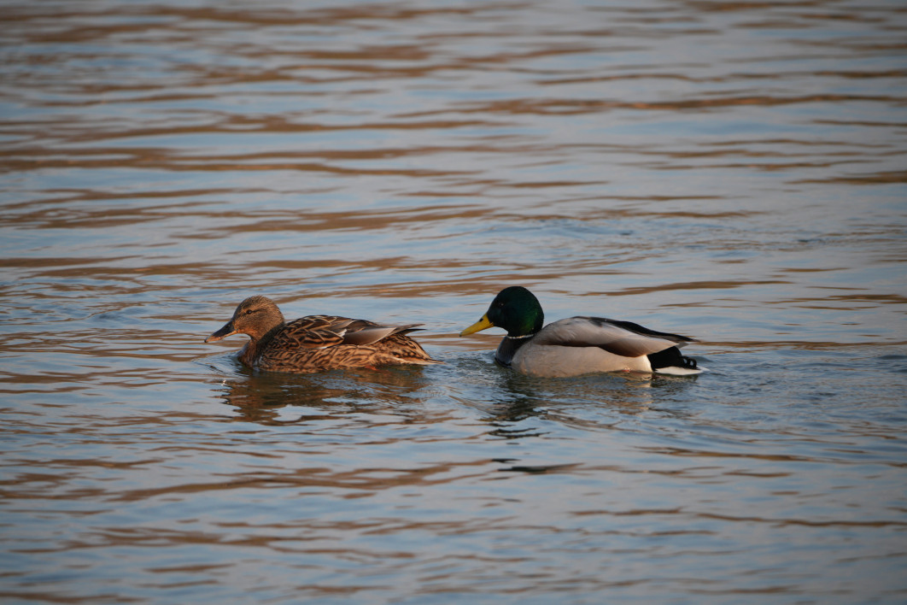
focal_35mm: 800
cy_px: 302
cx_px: 454
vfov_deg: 1.7
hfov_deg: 2.6
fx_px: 20154
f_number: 8
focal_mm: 800
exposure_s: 1/500
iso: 500
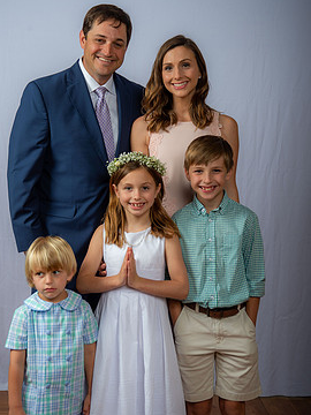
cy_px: 188
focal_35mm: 66
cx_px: 142
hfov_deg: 22.2
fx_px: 791
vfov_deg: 29.4
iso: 250
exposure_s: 1/200
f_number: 6.3
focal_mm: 55
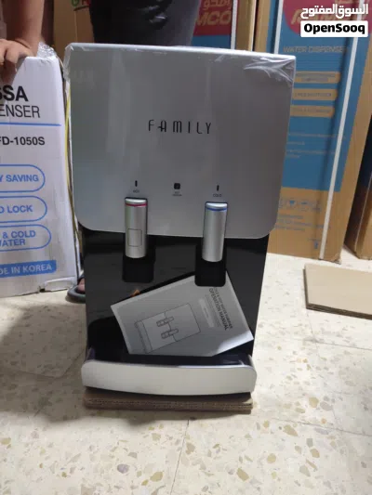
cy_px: 248
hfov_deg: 58.9
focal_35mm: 23
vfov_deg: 73.9
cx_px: 186
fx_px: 329
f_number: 1.65
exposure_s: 1/20
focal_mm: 6.14
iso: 1250
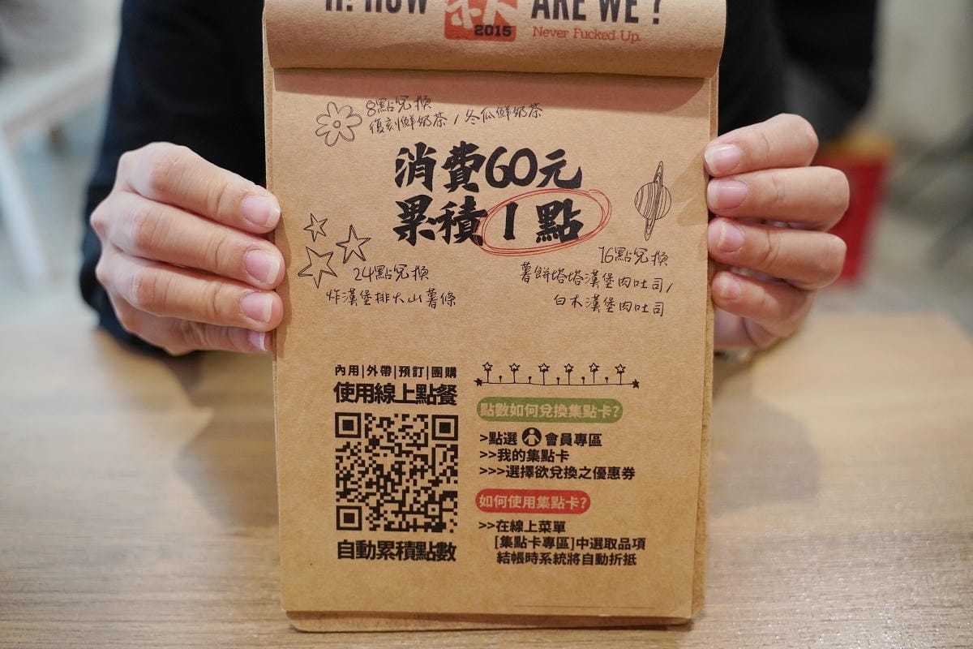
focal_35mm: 29
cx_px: 486
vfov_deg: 45.0
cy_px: 324
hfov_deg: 63.7
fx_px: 784
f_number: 2.8
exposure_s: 1/60
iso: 2000
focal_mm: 29
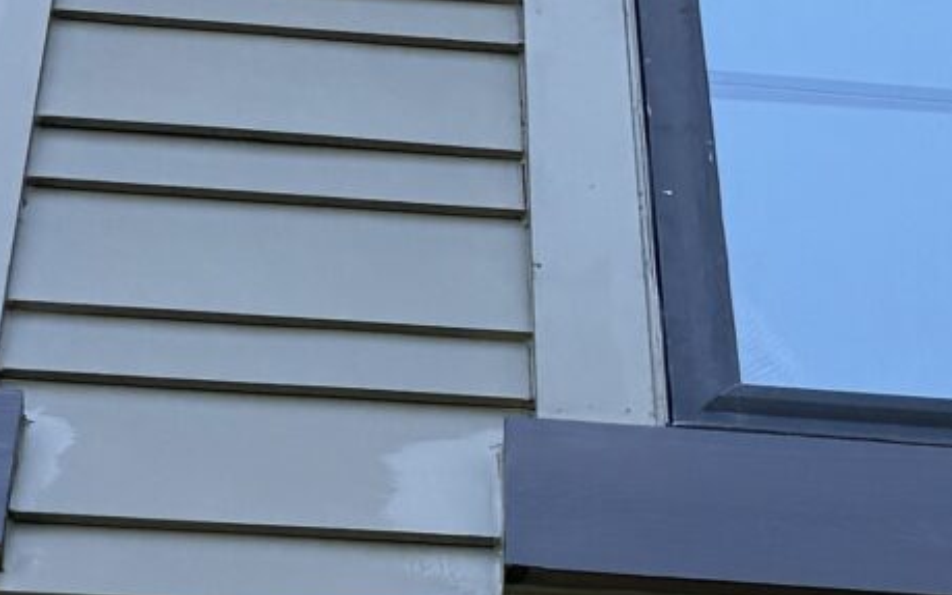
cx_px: 635
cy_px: 448
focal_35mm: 142
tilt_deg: +53.7
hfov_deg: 14.7
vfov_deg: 9.2
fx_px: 3685
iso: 80
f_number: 1.78
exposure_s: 1/723
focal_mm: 6.76
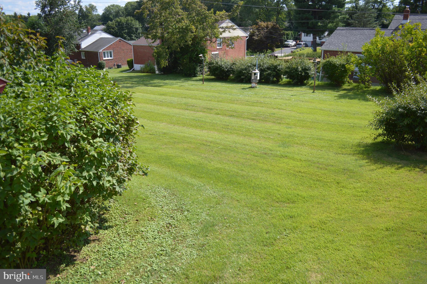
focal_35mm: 27
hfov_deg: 67.4
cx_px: 214
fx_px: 320
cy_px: 142
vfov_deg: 47.8
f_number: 3.5
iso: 100
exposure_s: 1/640
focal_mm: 18
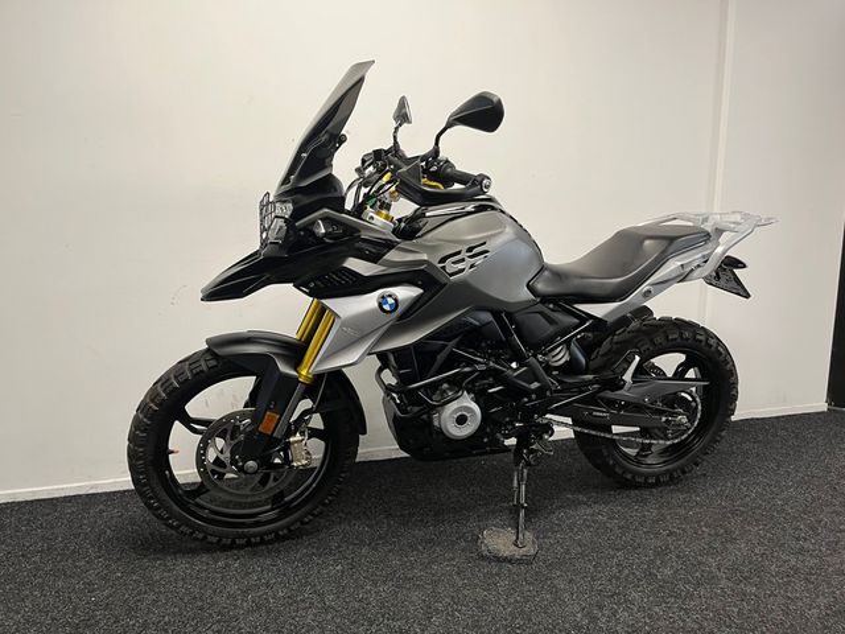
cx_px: 422
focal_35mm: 26
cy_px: 317
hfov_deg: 67.3
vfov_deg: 53.1
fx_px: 635
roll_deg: +1.0
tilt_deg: -10.8
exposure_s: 1/50
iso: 100
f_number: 1.6
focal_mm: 5.1
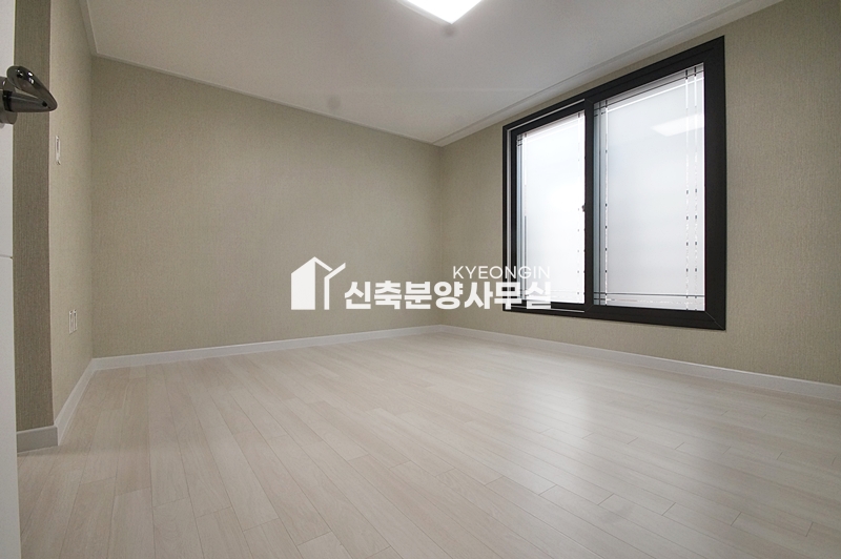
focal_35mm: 15
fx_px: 350
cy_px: 280
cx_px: 420
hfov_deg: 100.4
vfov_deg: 77.2
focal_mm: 10
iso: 800
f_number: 9
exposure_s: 1/30
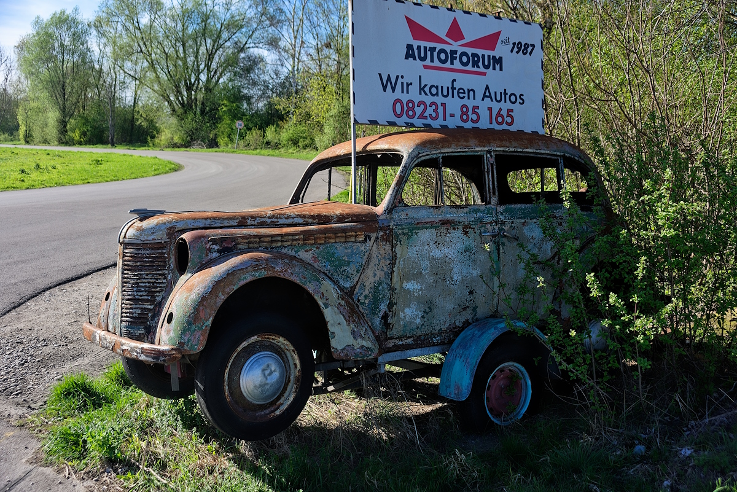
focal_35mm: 58
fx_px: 1188
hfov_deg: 34.5
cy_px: 246
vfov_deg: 23.4
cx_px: 368
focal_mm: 58
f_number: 7.1
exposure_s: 1/125
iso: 64
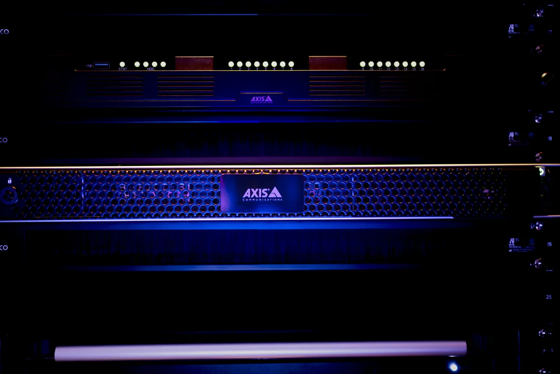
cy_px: 183
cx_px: 274
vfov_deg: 36.9
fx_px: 560
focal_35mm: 36
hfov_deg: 53.1
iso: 640
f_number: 1.8
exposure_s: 1/13
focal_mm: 35
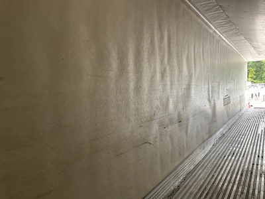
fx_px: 222
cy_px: 100
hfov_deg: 61.7
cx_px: 132
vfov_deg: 48.2
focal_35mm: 29
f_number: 1.8
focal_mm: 3
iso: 64
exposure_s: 1/82
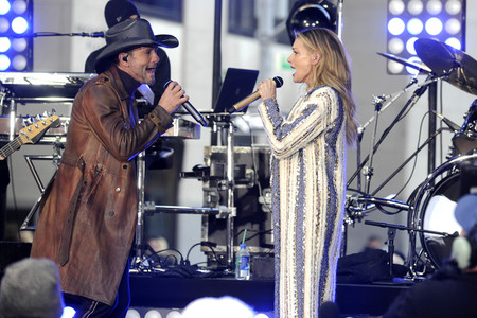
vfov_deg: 8.3
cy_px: 159
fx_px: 2186
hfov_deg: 12.5
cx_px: 238
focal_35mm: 165
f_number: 5
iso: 1250
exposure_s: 1/320
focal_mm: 165
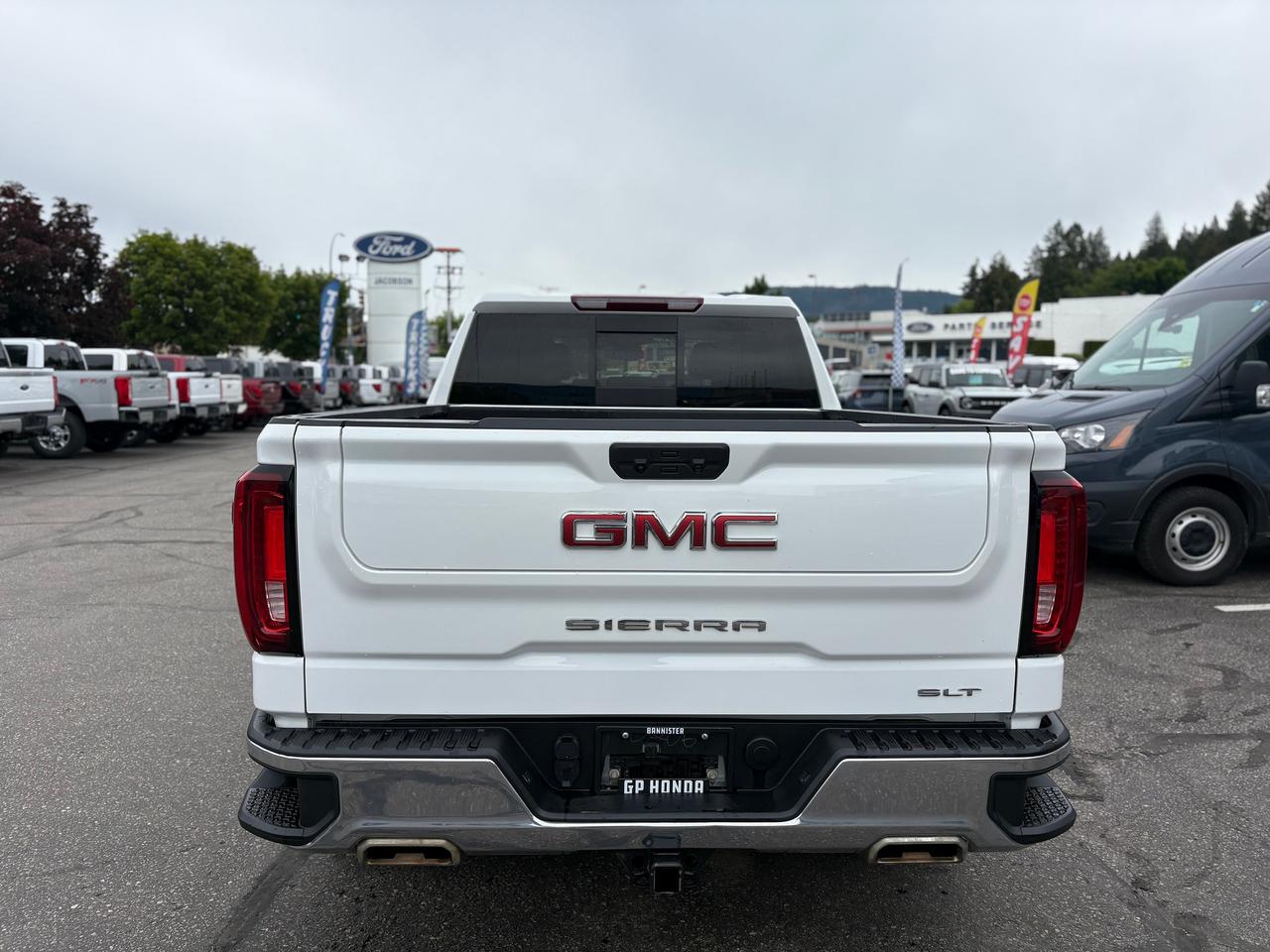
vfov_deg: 53.1
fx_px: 954
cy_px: 476
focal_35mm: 26
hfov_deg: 67.3
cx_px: 635
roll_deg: -0.7
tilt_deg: -5.3
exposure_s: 1/2141
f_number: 1.6
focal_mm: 5.96
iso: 50
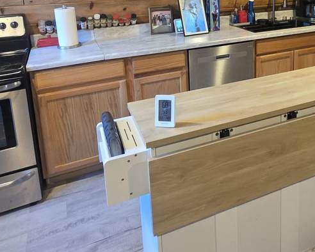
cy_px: 28
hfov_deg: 51.9
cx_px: 236
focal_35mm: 33
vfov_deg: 41.2
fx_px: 308
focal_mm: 2.2
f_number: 1.9
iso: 500
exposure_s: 1/60
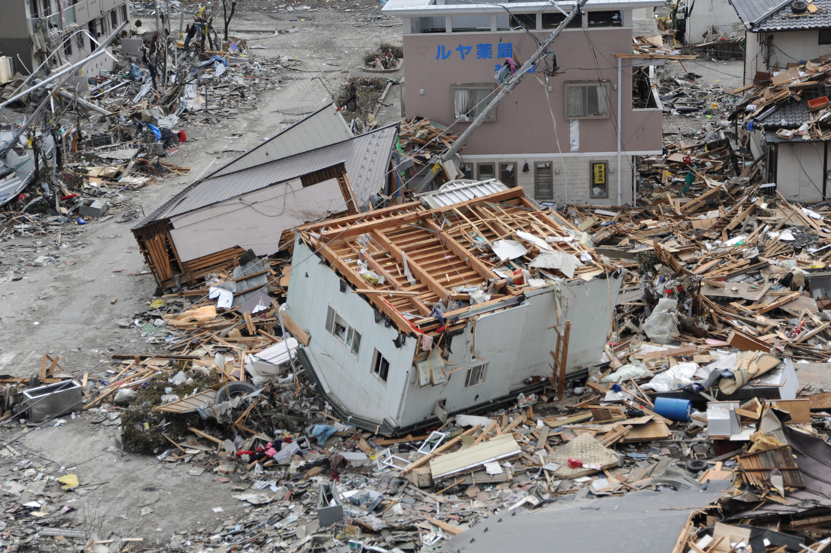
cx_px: 416
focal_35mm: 78
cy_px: 276
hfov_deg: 26.0
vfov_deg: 17.5
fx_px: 1799
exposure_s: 1/200
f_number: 5.3
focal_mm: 78
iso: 200
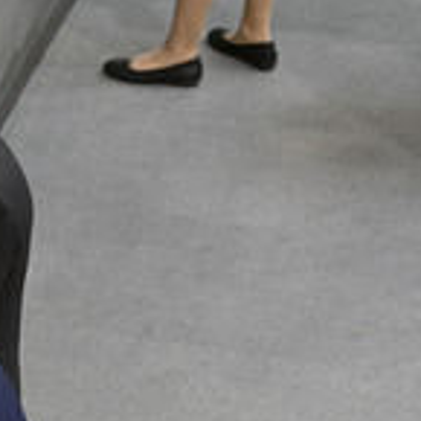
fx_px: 7265
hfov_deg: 3.3
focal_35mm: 528
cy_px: 406
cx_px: -202
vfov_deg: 3.3
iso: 8000
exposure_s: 1/400
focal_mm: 200
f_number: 5.6
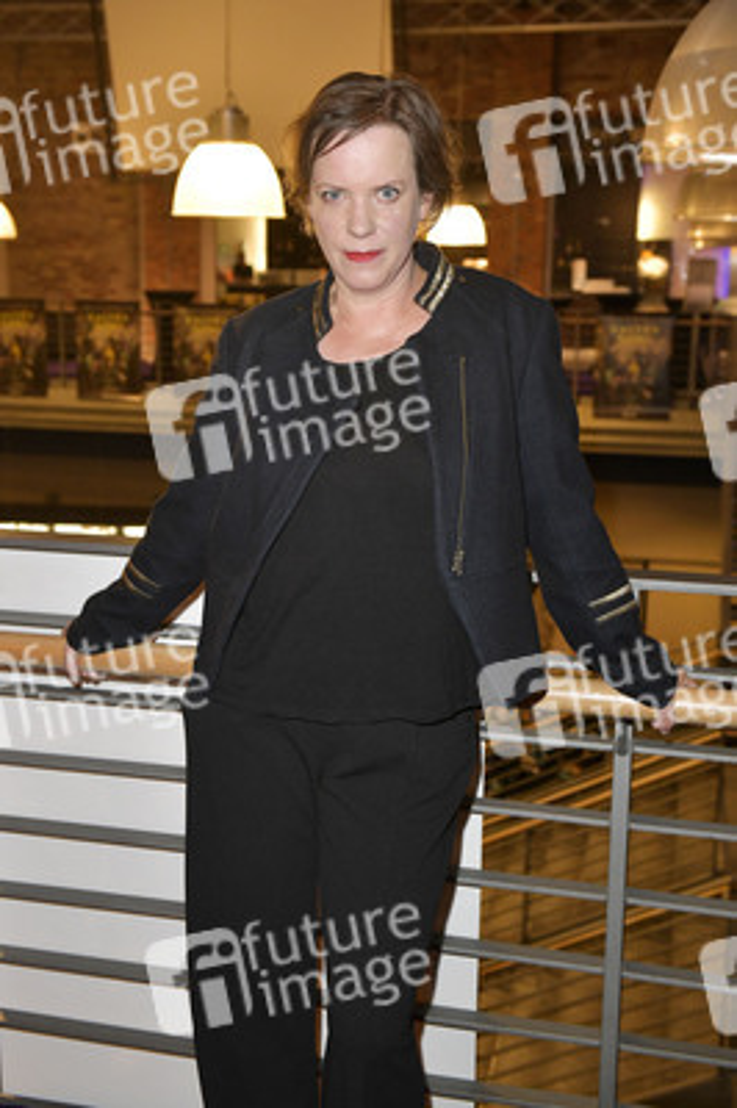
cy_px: 554
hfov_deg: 31.8
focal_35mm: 42
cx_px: 368
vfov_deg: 46.4
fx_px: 1292
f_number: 5
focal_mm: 42
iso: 2500
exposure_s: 1/160
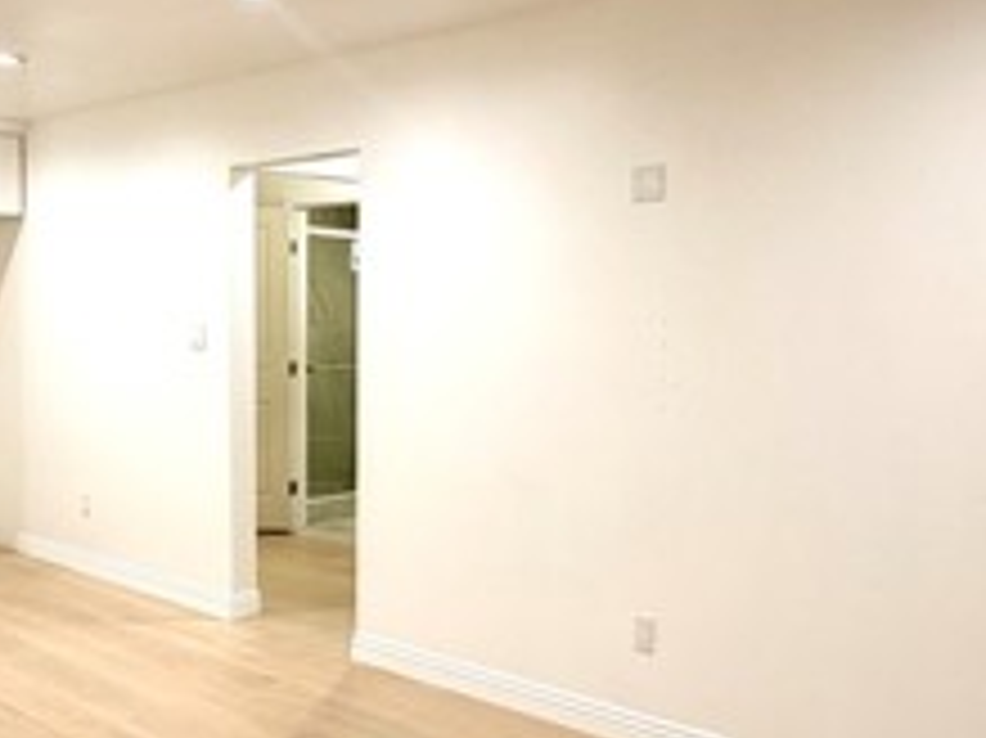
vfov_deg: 35.1
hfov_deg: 45.6
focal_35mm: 41
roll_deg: -0.1
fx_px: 1167
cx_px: 414
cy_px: 382
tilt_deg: -3.7
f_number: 2.2
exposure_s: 1/120
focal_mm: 2.22
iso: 125
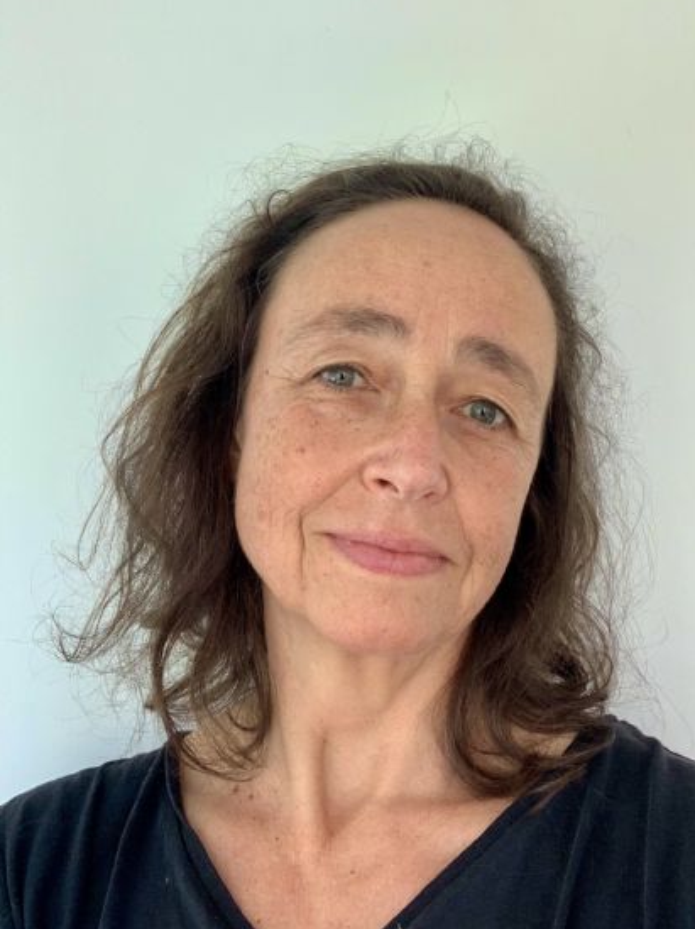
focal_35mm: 35
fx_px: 938
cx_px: 379
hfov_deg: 40.6
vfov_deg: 52.6
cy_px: 492
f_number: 2.2
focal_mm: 2.87
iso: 64
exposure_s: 1/99
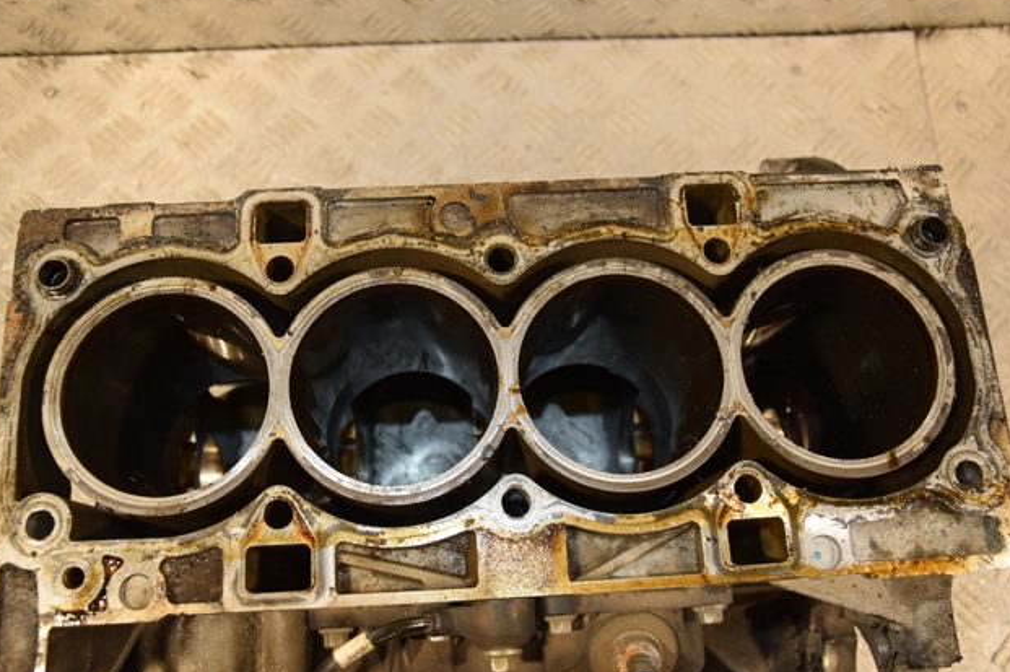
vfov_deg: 38.8
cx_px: 496
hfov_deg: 55.8
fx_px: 953
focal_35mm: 34
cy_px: 335
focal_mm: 22
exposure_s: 1/160
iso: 800
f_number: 5
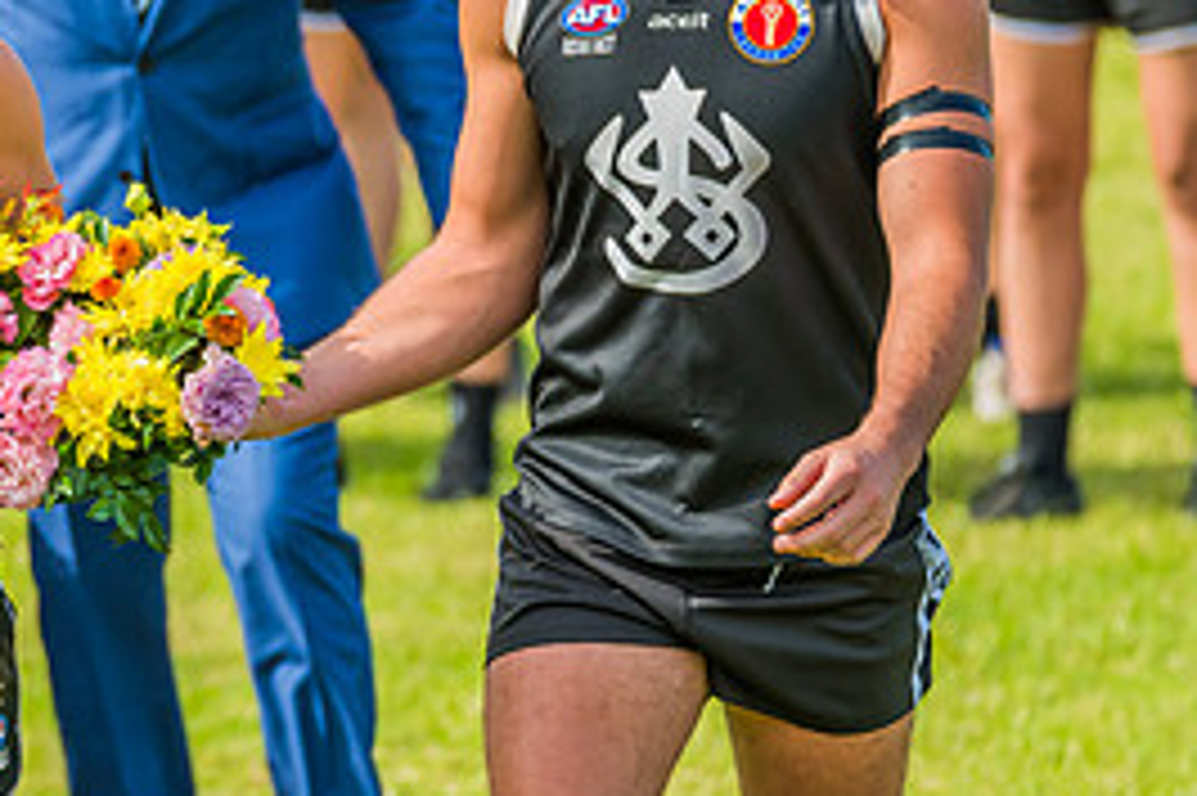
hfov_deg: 2.7
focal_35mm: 764
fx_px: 25386
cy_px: 286
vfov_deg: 1.8
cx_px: 212
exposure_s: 1/1000
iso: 640
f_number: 6.3
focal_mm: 350
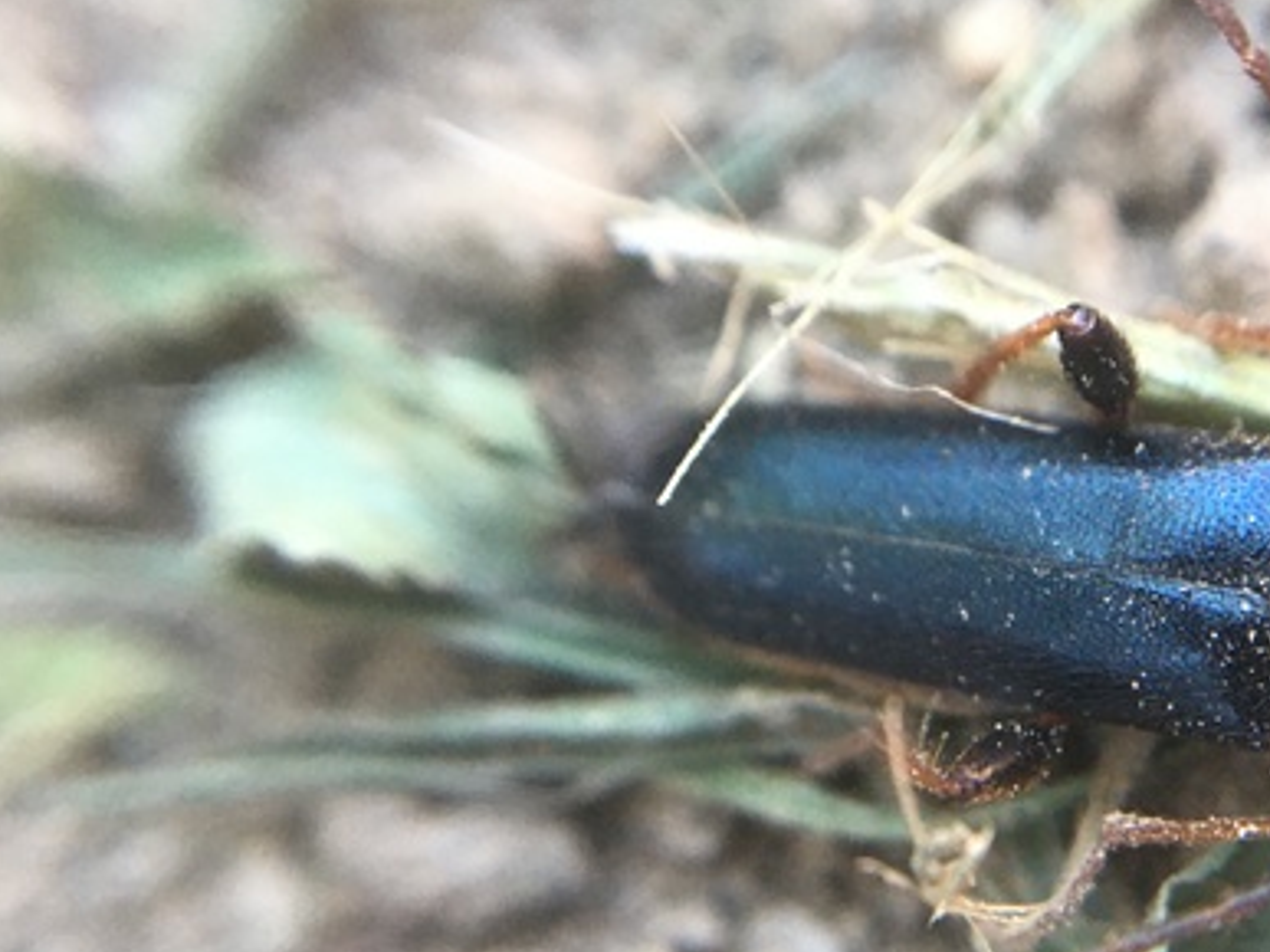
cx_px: 1058
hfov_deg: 29.4
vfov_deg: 22.6
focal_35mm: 64
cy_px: 765
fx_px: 2347
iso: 64
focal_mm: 4.15
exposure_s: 1/33
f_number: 2.2
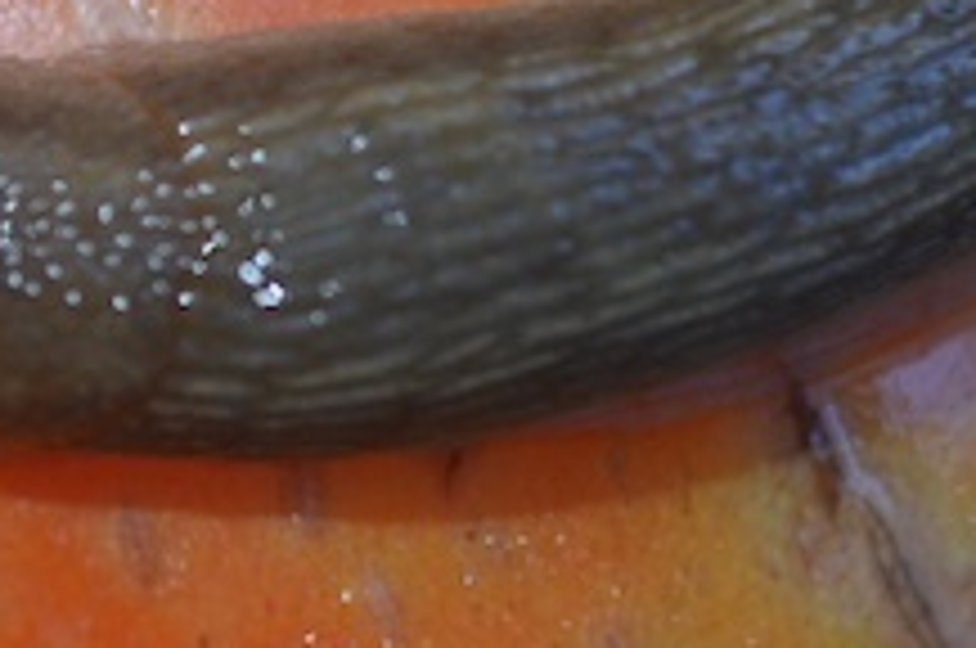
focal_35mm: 358
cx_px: 697
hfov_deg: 5.8
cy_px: 216
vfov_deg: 3.8
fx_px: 9691
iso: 400
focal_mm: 60
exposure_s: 1/60
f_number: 7.1
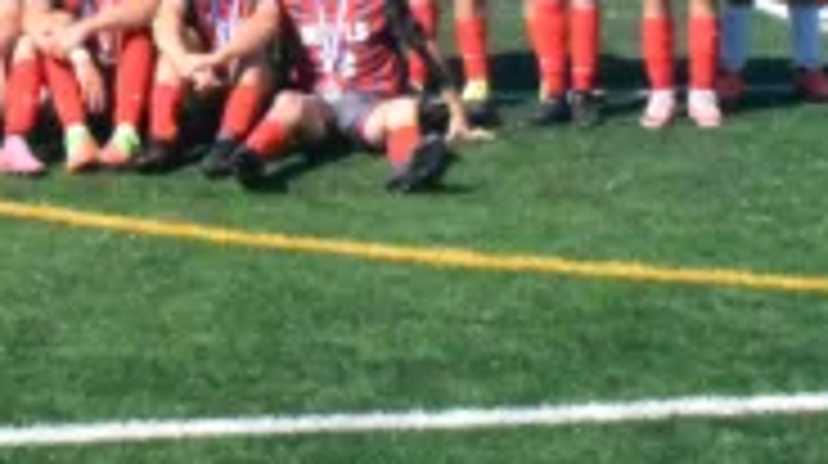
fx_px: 2697
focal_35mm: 123
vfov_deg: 9.7
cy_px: -99
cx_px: 36
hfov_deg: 17.1
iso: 25600
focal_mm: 32
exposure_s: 1/4000
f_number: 29
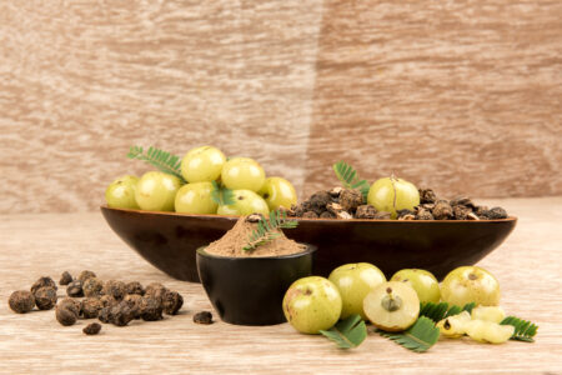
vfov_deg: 21.9
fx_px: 968
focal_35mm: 62
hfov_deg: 32.4
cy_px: 188
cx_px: 281
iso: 100
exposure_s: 1/160
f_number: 16
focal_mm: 62
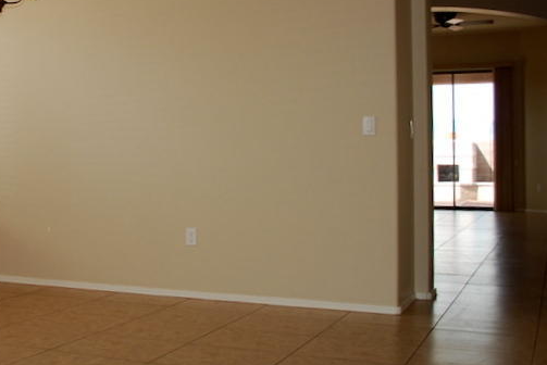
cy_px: 130
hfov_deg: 33.2
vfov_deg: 24.6
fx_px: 836
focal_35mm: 55
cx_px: 1
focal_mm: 18
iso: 125
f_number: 3.5
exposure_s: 1/125
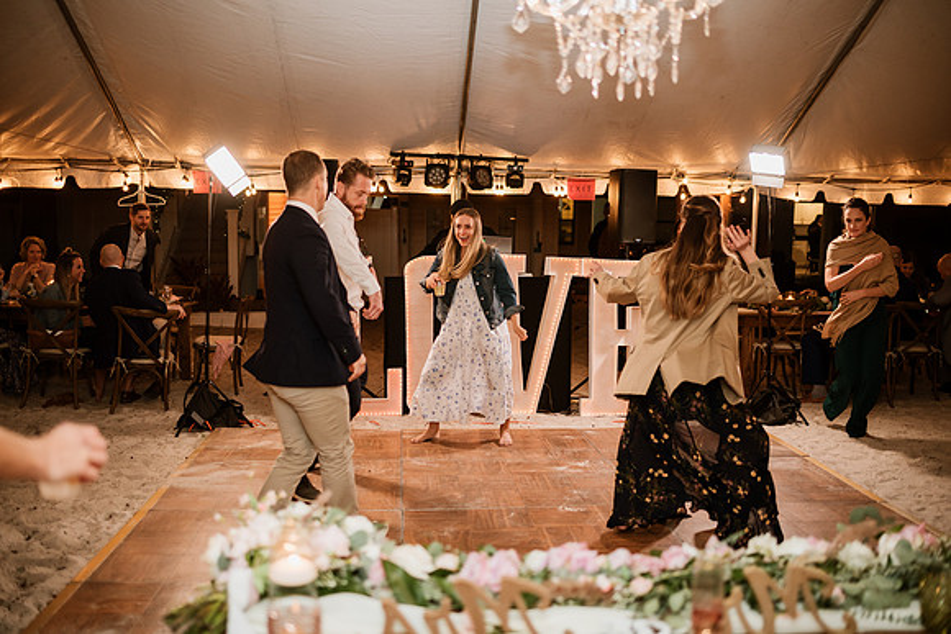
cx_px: 476
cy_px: 317
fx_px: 925
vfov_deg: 37.9
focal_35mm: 35
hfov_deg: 54.4
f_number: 2
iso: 500
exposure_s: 1/200
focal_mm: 35
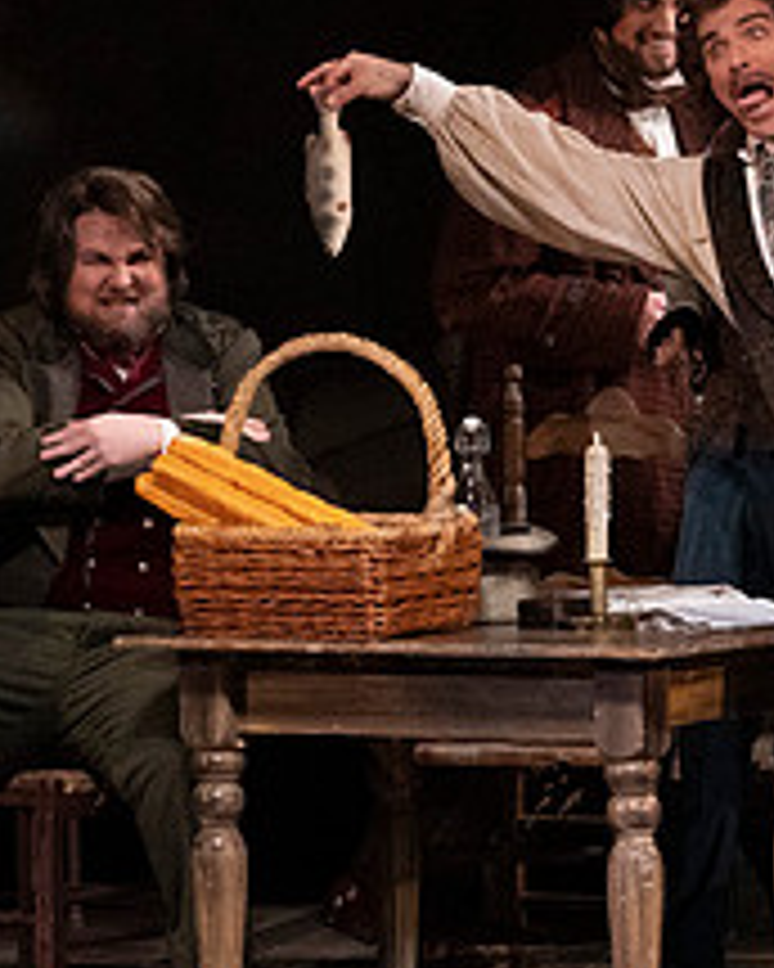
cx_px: 468
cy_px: 250
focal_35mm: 472
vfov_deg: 4.1
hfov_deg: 3.3
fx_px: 13515
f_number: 13
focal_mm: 186
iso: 16000
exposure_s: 1/320
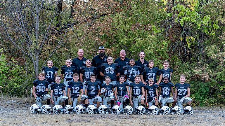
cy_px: 75
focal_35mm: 75
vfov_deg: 15.9
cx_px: 112
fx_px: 449
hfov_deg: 28.1
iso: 1000
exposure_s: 1/320
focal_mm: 70
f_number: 4.5
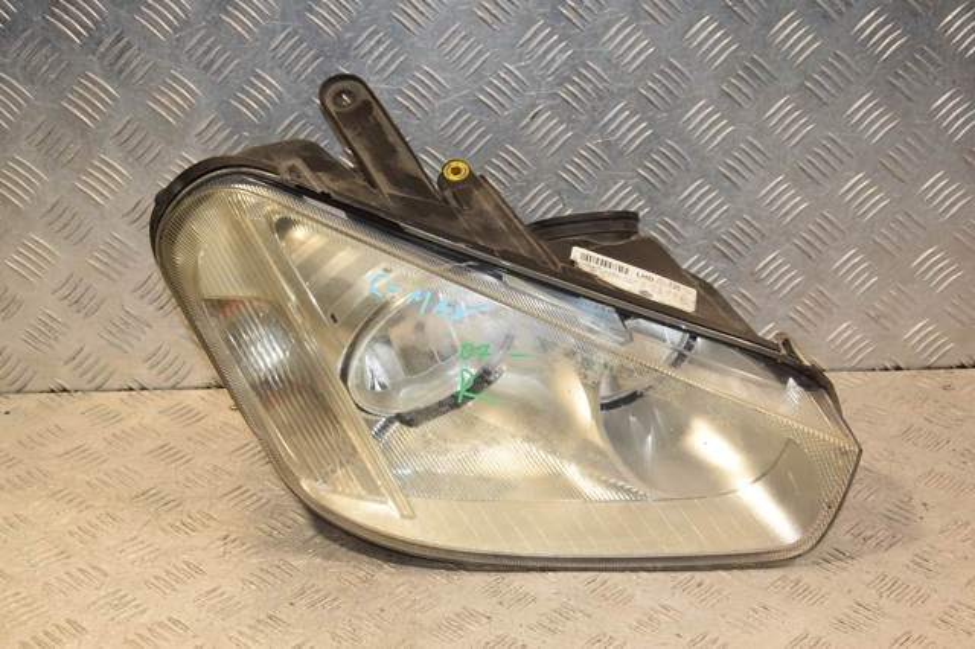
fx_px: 1624
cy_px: 324
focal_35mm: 60
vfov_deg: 22.6
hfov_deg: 33.4
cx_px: 488
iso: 800
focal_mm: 40
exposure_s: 1/200
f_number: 6.3
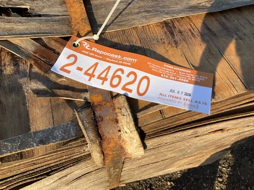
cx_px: 127
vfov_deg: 48.2
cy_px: 95
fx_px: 213
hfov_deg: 61.7
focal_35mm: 29
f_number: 1.8
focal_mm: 3
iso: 25
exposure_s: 1/770
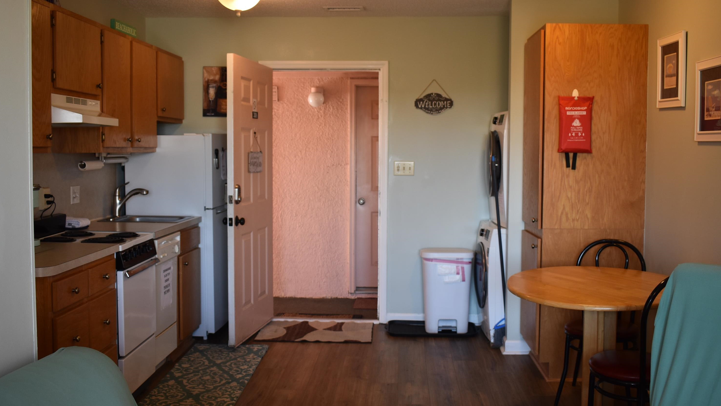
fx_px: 698
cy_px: 193
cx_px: 357
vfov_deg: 32.4
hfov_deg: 54.6
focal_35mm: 37
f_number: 4
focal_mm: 23
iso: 400
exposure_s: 1/60
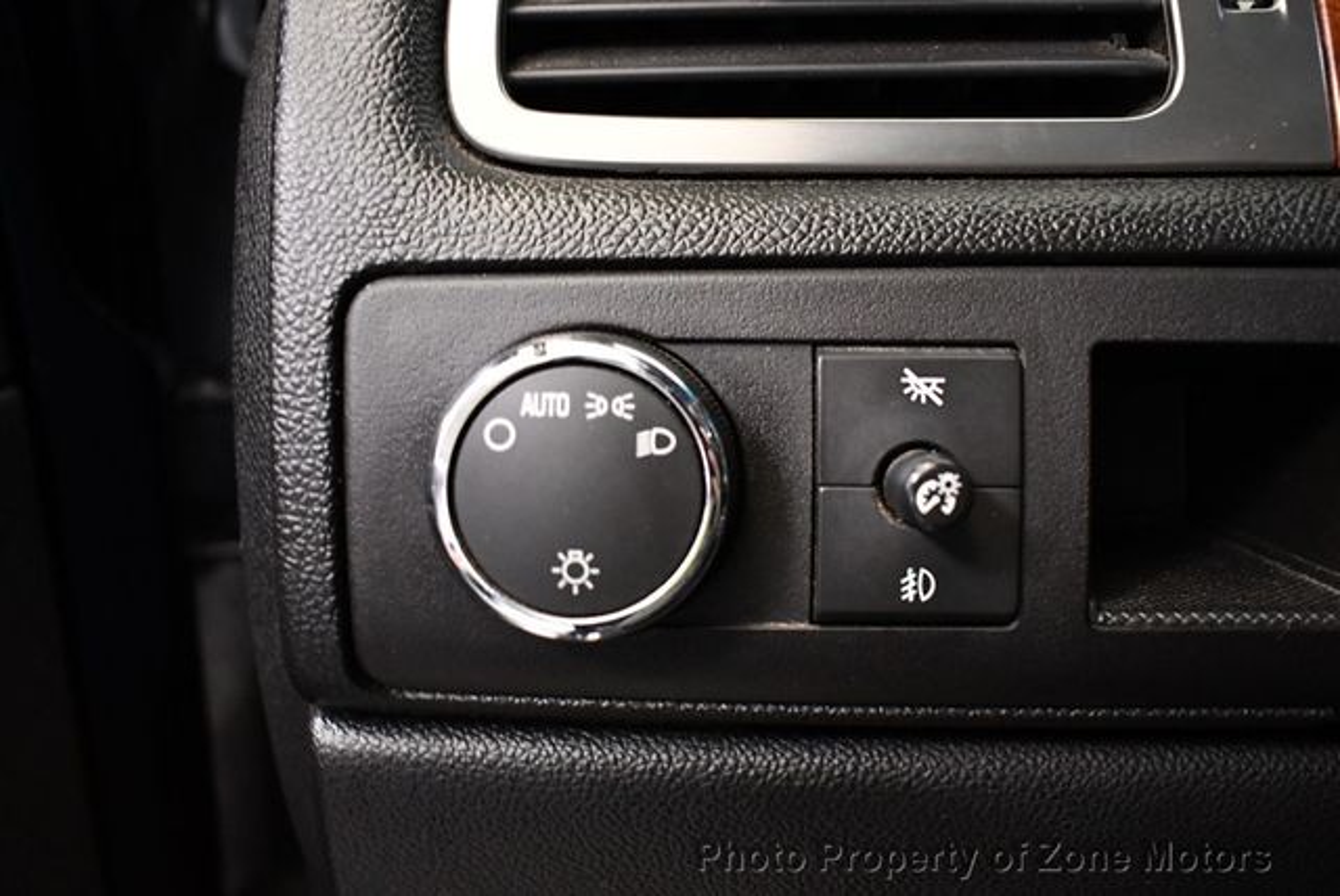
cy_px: 448
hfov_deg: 53.1
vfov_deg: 36.9
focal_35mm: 36
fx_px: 1341
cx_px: 670
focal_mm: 18
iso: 3600
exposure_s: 1/60
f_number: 3.5
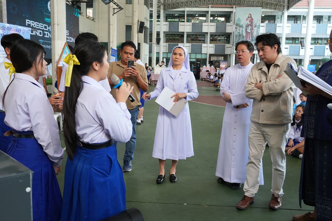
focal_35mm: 34
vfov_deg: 38.4
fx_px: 318
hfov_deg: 55.1
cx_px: 166
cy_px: 110
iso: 200
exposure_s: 1/100
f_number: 4
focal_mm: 23
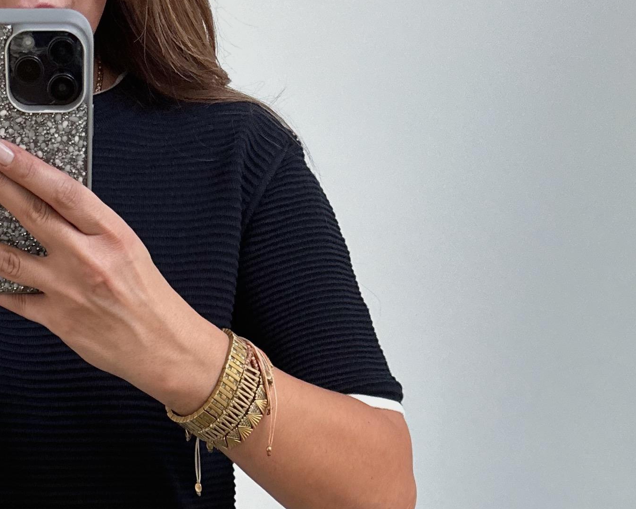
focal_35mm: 70
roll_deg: -0.8
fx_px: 1318
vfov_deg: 18.0
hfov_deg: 26.5
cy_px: 880
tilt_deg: -41.4
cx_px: 99
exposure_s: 1/121
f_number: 1.78
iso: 200
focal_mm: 6.86
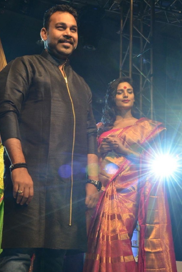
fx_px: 493
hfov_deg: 20.6
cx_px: 30
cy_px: 173
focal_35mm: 65
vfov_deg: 30.8
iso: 1000
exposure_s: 1/125
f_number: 7.1
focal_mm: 24
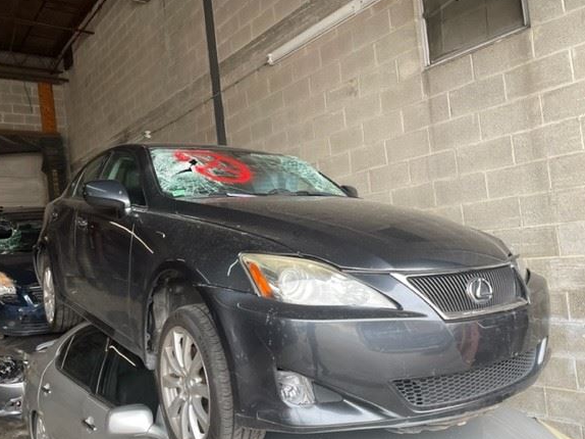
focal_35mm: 29
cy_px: 238
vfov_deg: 48.1
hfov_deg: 61.6
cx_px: 266
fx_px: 490
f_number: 1.6
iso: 64
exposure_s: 1/121
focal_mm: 4.2
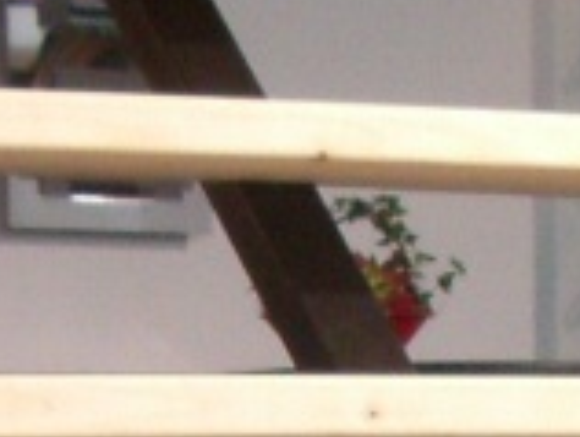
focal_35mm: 221
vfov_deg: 6.4
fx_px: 3709
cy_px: 1054
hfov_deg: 8.9
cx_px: 286
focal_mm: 5.8
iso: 200
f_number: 2.6
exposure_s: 1/25
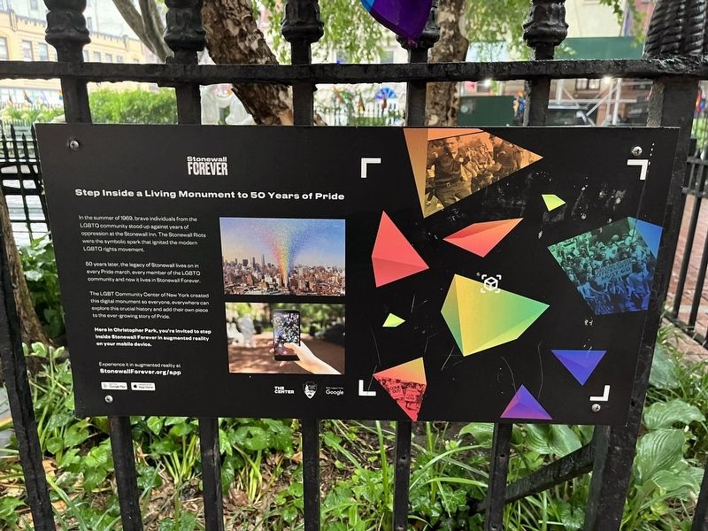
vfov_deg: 53.1
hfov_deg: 67.3
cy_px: 266
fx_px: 532
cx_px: 354
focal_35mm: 26
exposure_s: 1/35
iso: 640
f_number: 1.6
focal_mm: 5.1
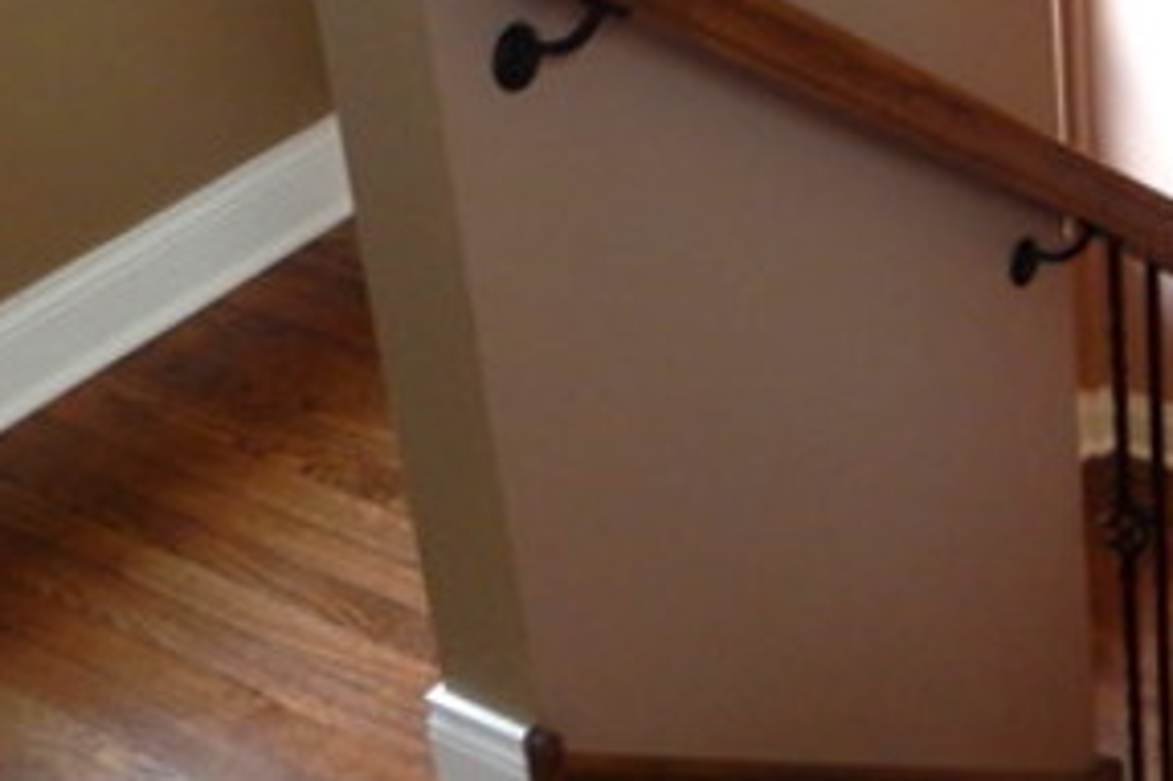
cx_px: 568
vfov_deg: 22.2
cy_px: -61
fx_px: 1889
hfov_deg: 34.5
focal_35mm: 58
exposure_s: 1/30
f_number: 3.4
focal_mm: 4.5
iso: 180
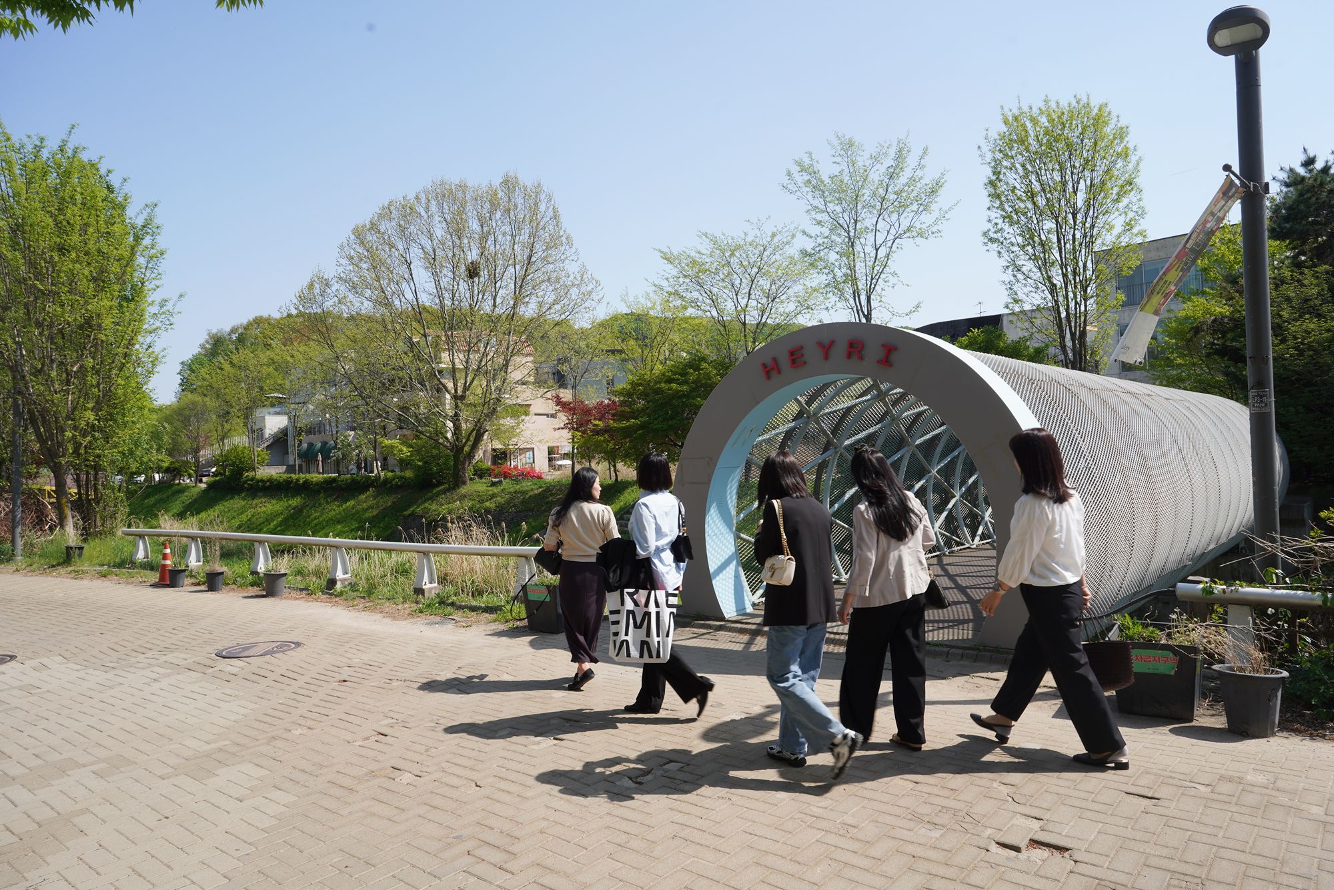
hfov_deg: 73.7
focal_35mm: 24
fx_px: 889
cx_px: 667
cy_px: 445
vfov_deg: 53.1
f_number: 13
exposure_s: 1/100
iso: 100
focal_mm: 24
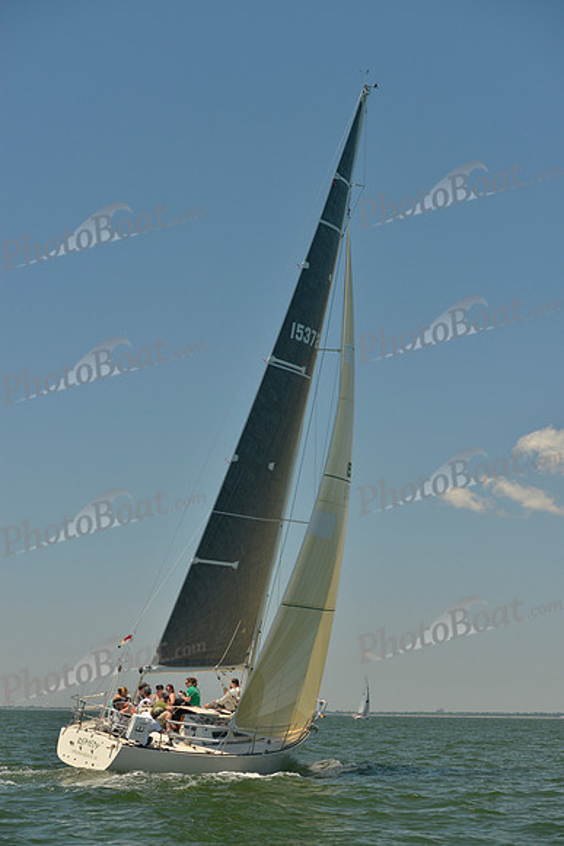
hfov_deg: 19.5
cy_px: 423
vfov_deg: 28.8
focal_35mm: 70
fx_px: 1644
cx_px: 282
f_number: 6.3
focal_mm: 70
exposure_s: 1/640
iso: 200
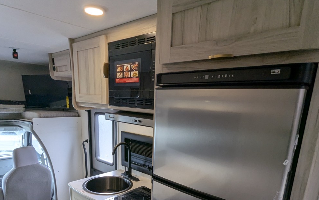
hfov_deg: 74.8
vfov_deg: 48.6
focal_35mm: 24
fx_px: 209
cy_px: 156
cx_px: 157
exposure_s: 1/133
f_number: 2.2
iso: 130
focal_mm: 2.35
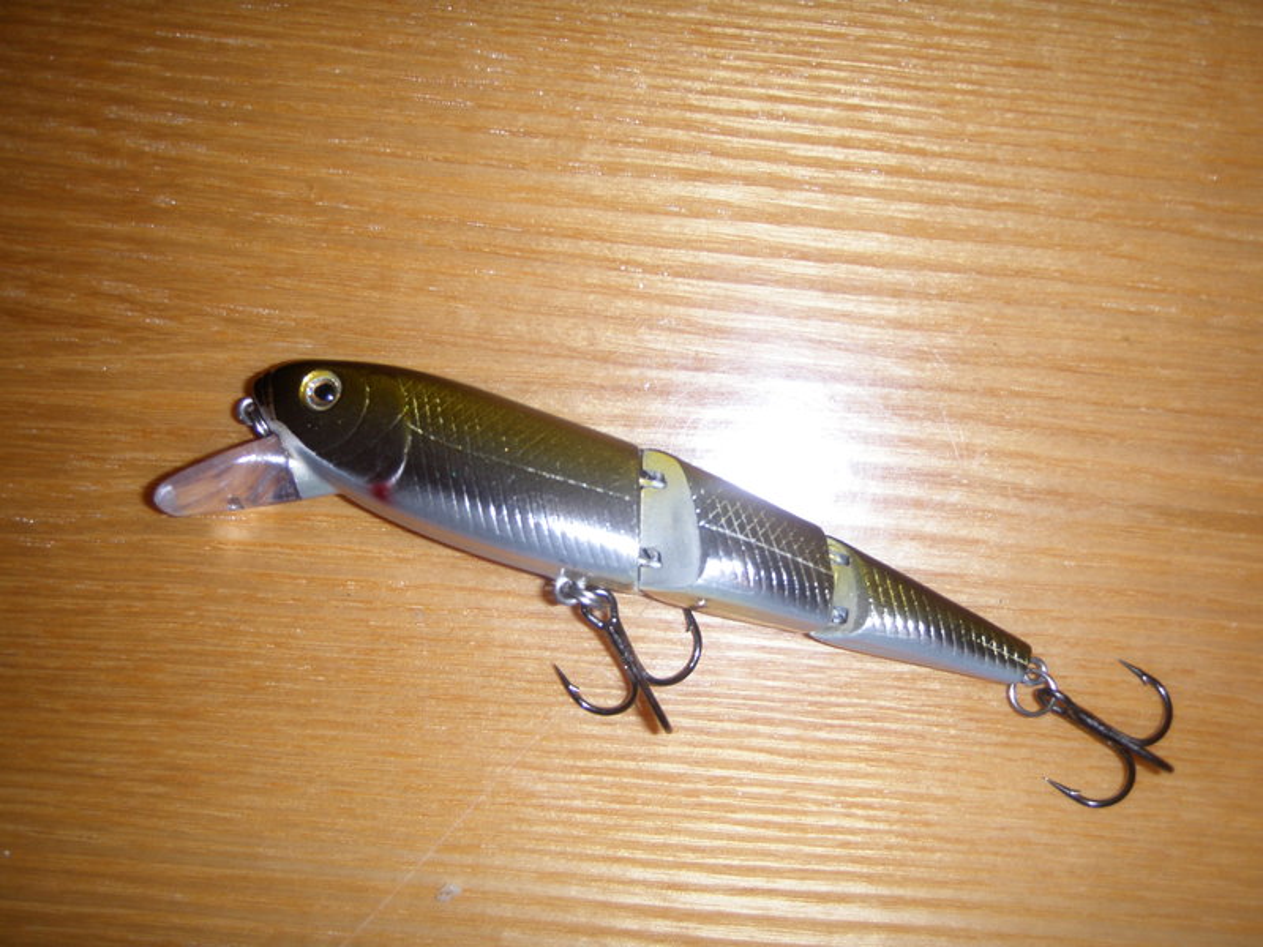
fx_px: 1386
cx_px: 632
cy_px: 474
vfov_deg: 37.7
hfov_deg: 49.0
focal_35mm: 38
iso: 100
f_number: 3.5
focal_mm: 6.7
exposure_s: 1/30
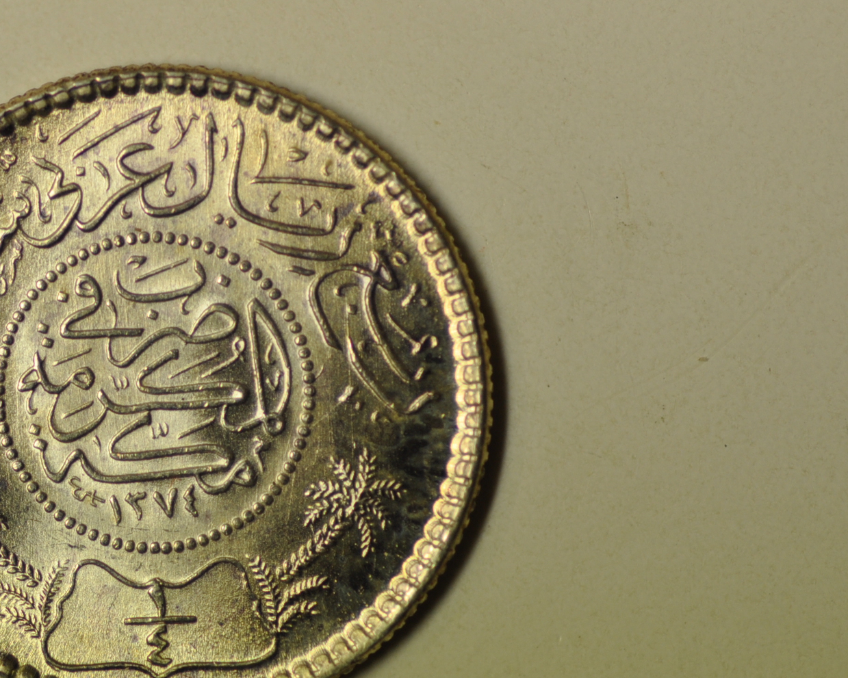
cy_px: 426
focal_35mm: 146
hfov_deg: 13.1
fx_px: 3664
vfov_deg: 10.6
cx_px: 177
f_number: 5
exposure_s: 1/400
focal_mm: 60
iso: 400
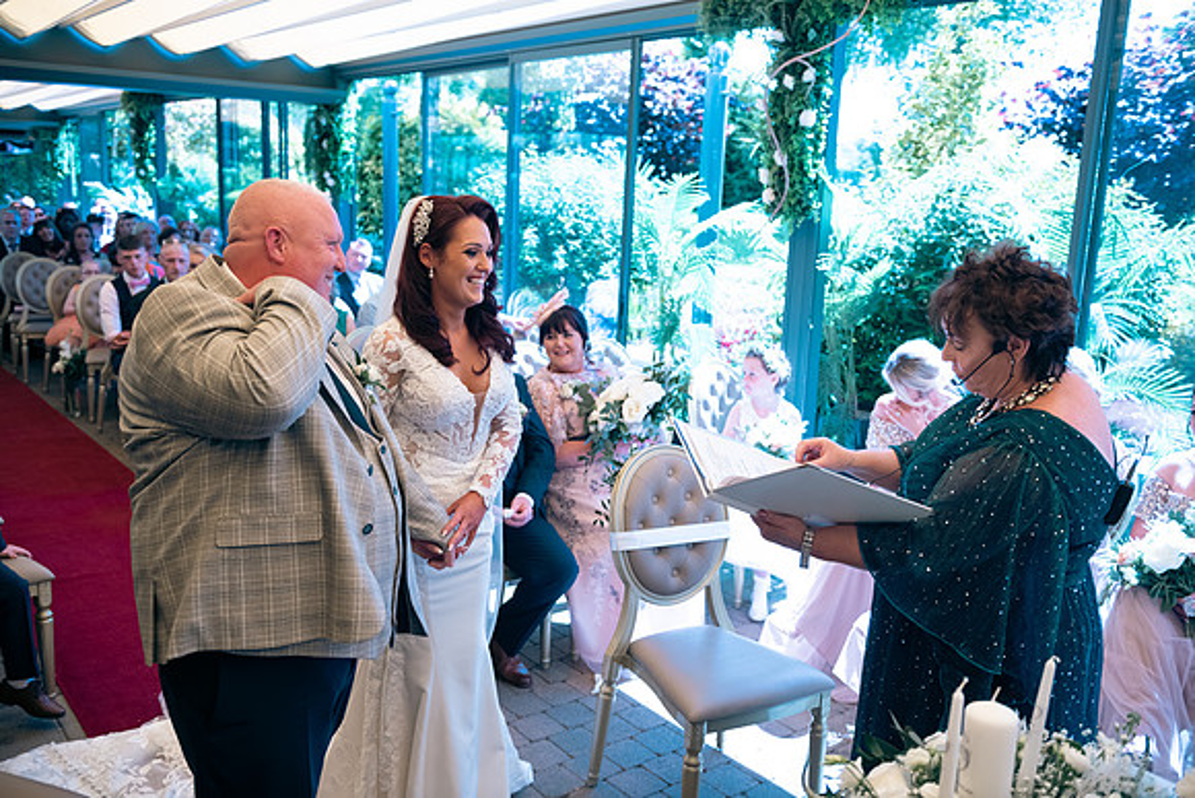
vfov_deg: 42.3
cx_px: 598
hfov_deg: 60.3
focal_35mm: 31
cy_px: 399
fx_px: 1029
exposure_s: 1/250
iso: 250
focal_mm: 31
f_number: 3.5
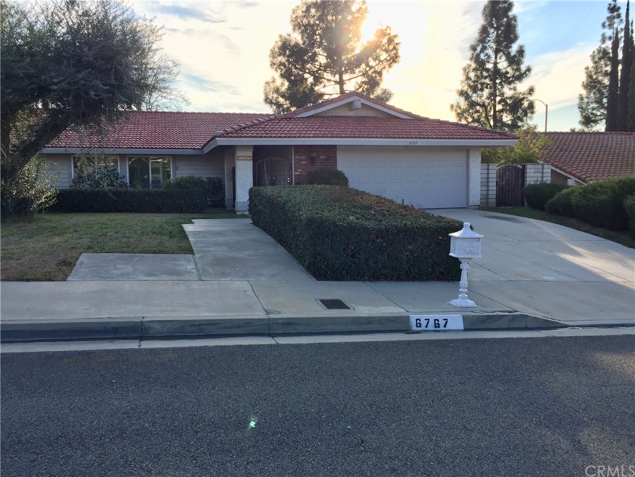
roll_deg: -0.3
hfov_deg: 61.7
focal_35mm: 29
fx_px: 532
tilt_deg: -4.1
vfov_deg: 48.2
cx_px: 318
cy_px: 238
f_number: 2.2
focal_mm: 4.15
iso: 32
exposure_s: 1/1130
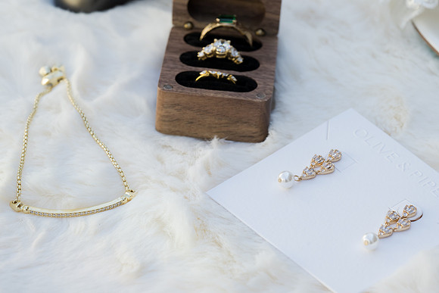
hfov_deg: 15.2
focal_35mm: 135
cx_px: 224
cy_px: 148
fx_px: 1648
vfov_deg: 10.2
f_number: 10
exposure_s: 1/160
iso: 800
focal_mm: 120
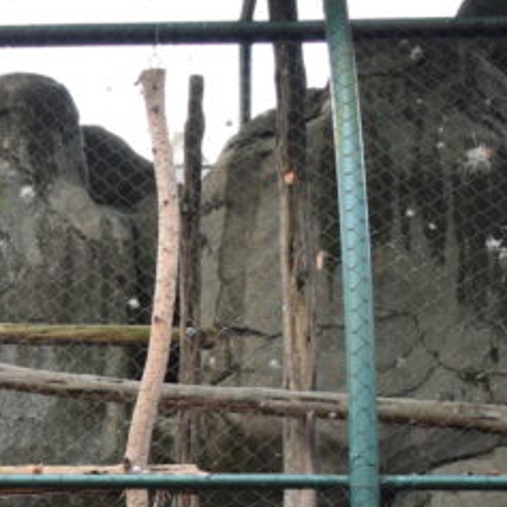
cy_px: 585
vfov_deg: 14.6
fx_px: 1920
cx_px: -156
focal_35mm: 116
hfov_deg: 14.4
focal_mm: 21
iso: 1400
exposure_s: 1/500
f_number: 3.8
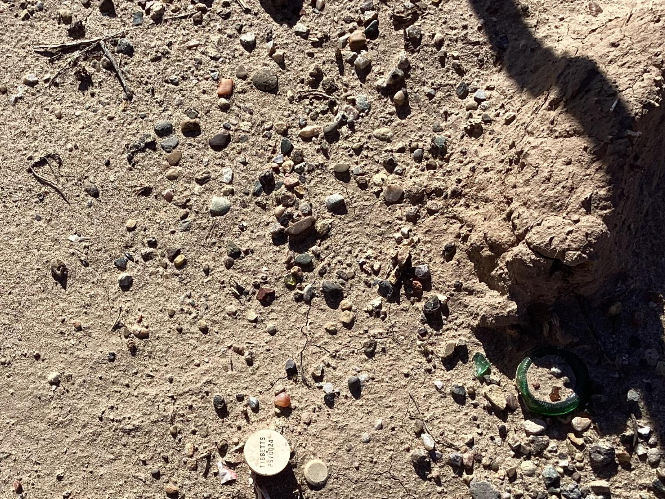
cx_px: 217
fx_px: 1057
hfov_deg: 34.6
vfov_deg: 26.0
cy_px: 413
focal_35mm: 55
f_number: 2.4
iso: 25
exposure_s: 1/1597
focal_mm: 3.3
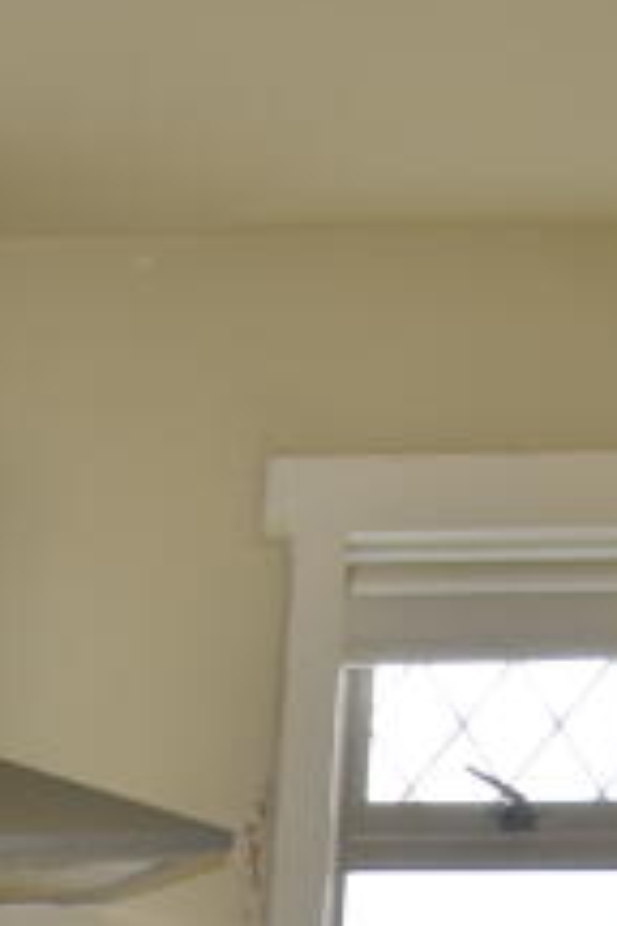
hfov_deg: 15.8
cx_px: -557
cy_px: 1344
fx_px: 1825
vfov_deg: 23.5
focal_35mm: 71
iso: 200
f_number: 5
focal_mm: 10
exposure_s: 1/60
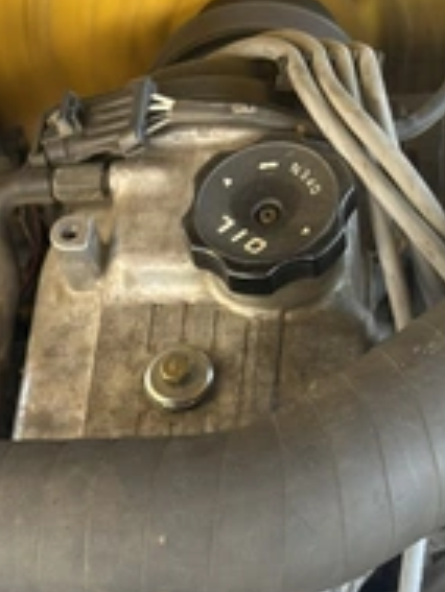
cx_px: 138
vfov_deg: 31.8
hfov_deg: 26.4
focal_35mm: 55
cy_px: 614
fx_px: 942
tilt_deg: -65.1
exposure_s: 1/122
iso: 80
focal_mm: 5.96
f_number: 1.6
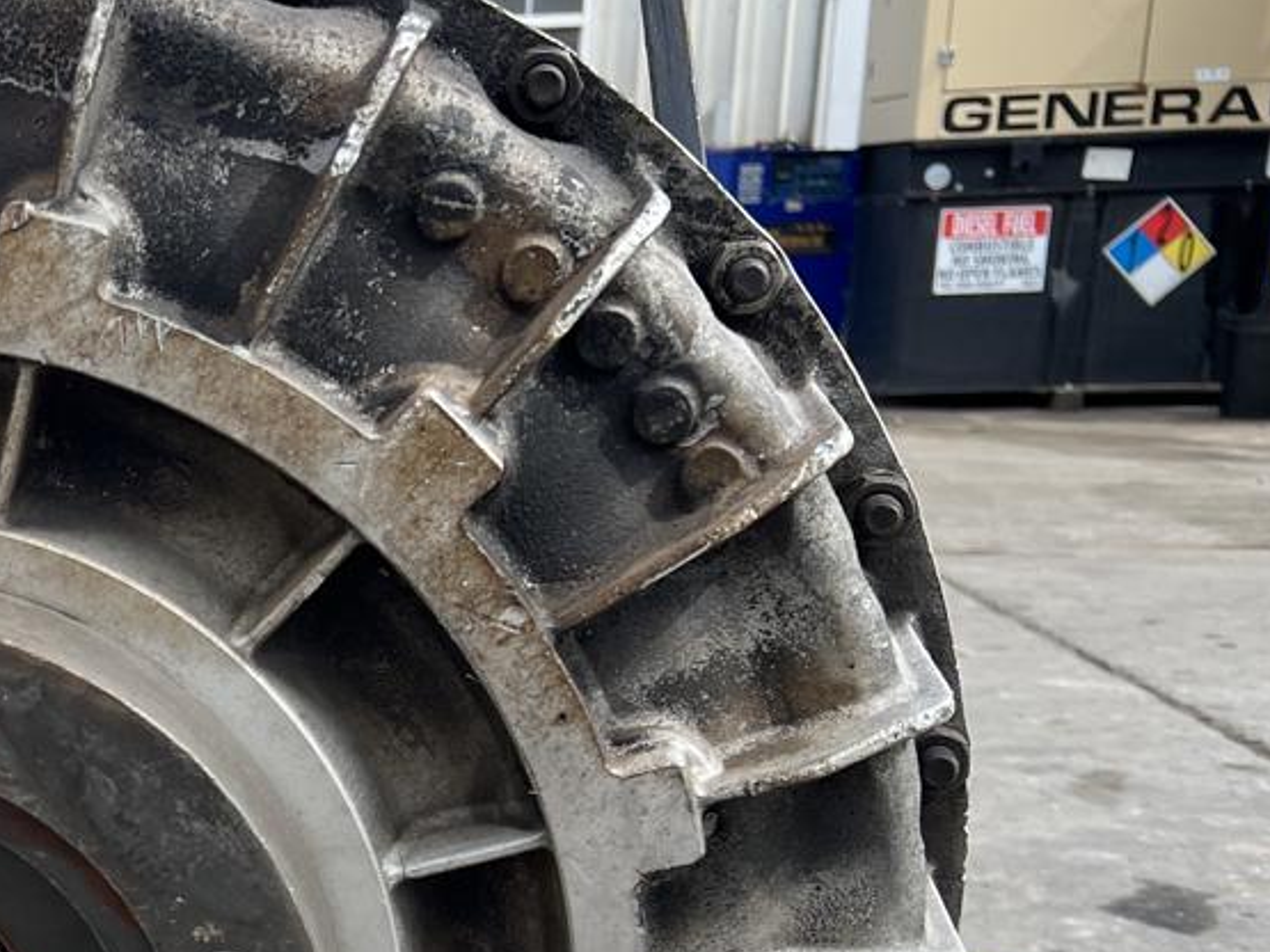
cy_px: 906
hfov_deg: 29.0
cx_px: -135
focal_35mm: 60
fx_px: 2201
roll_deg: -0.7
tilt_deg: -14.8
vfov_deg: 23.6
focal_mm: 5.7
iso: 50
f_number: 1.5
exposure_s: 1/1488
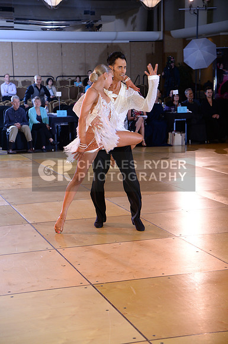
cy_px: 172
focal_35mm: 75
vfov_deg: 27.0
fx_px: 715
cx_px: 114
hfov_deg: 18.1
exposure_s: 1/250
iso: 1600
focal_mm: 75
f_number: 5
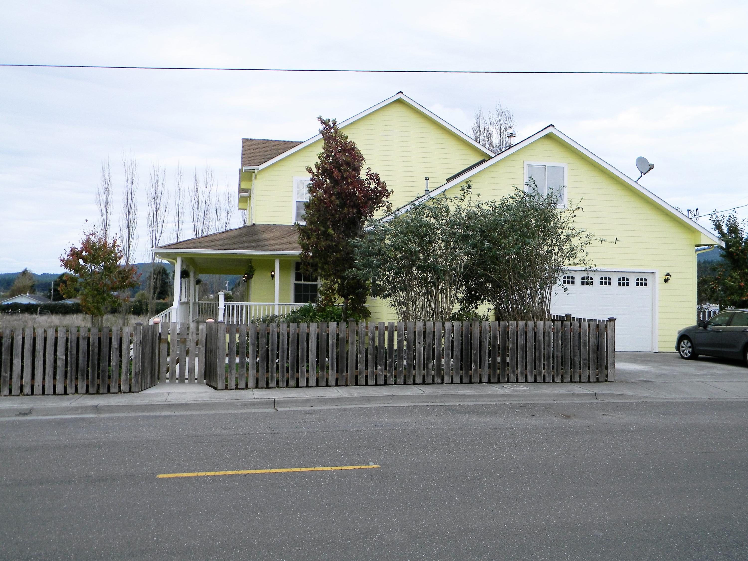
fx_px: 778
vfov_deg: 39.6
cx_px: 374
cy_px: 280
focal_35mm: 36
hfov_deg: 51.4
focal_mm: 6.4
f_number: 3.7
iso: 80
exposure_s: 1/556
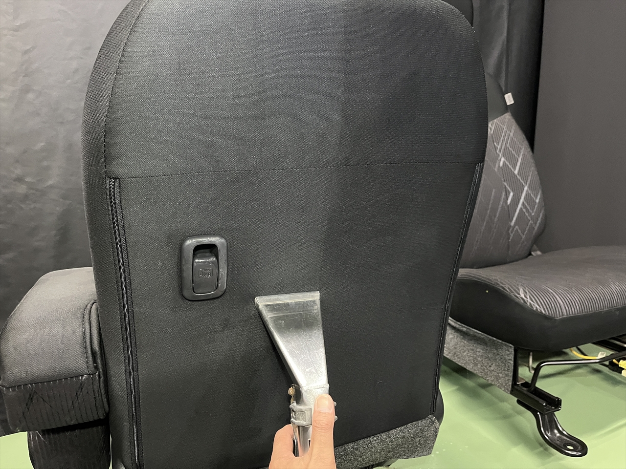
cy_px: 234
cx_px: 313
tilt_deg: -16.5
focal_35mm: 26
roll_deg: +3.0
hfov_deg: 67.3
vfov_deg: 53.1
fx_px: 470
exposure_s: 1/30
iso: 640
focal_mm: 5.1
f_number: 1.6
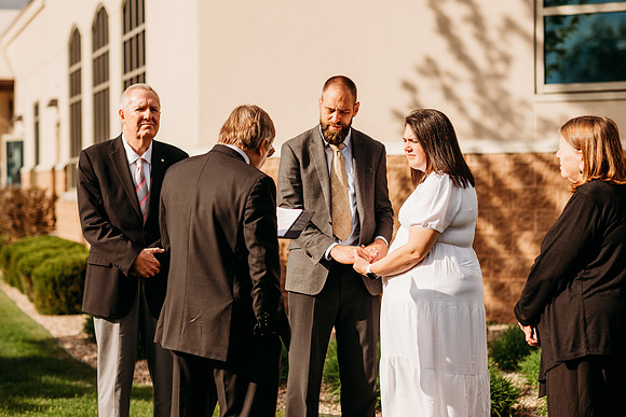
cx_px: 313
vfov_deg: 16.1
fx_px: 1478
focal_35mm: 85
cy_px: 208
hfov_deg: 23.9
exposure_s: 1/4000
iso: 125
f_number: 2.8
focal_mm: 85
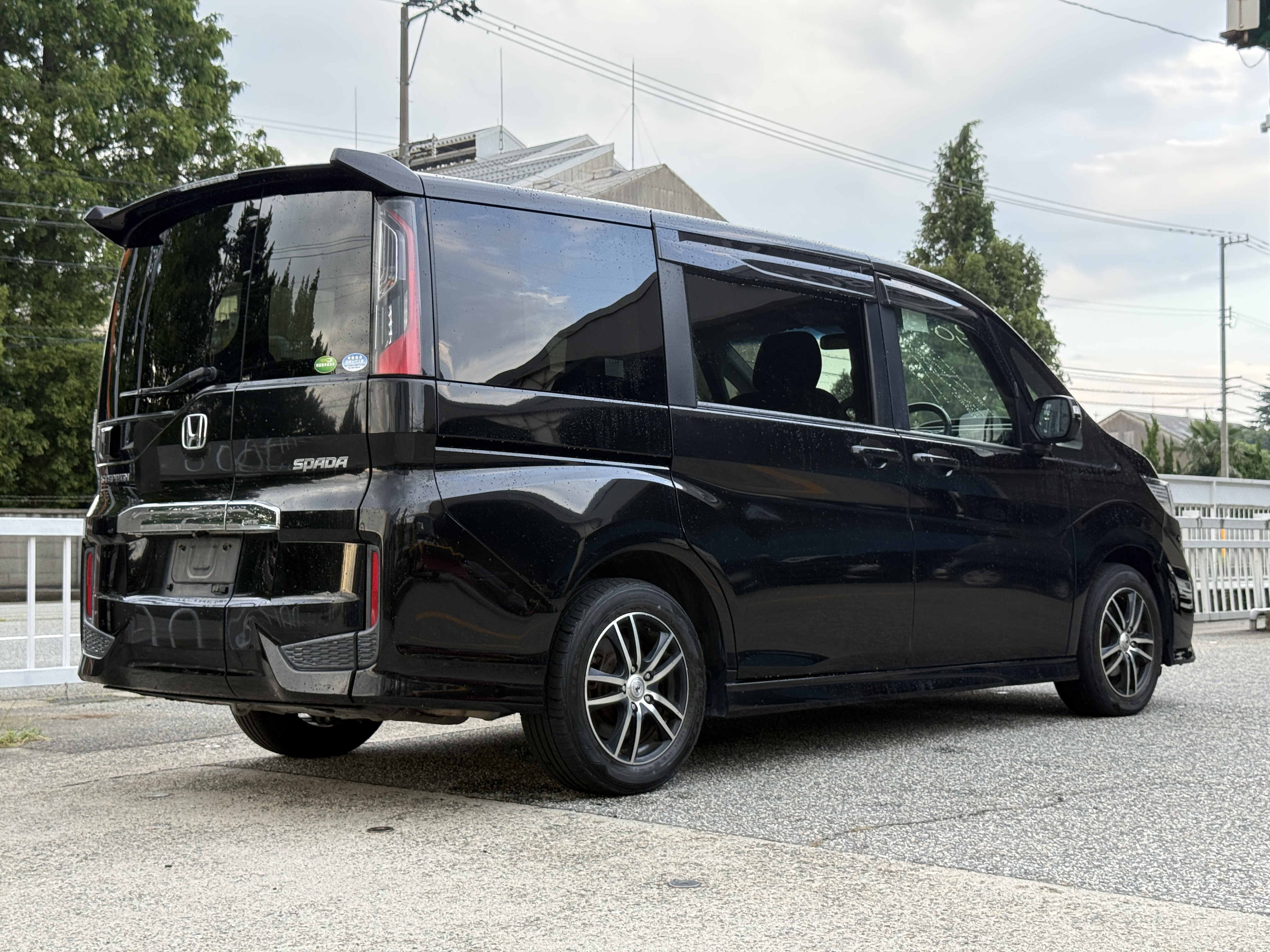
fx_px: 1761
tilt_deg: +2.9
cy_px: 476
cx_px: 635
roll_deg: +0.1
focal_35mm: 48
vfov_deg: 30.3
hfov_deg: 39.7
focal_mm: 6.76
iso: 64
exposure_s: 1/183
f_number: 1.78
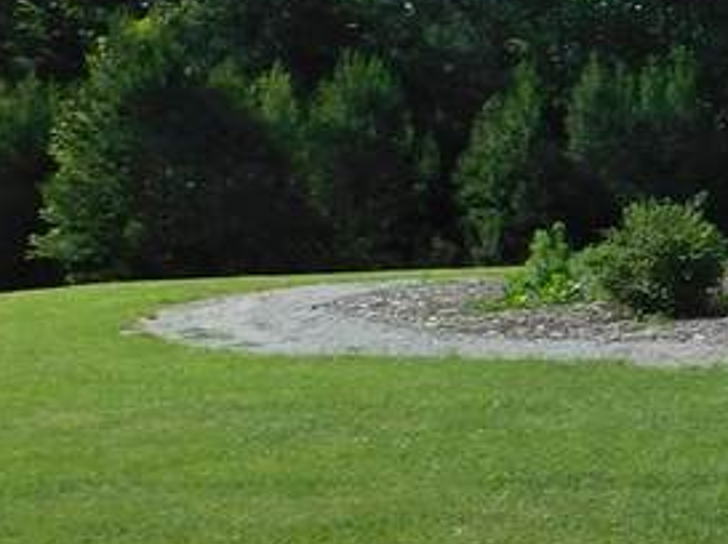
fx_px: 2268
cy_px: 259
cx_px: 1571
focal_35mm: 108
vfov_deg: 13.7
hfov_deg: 14.3
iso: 125
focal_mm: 4
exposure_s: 1/1250
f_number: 3
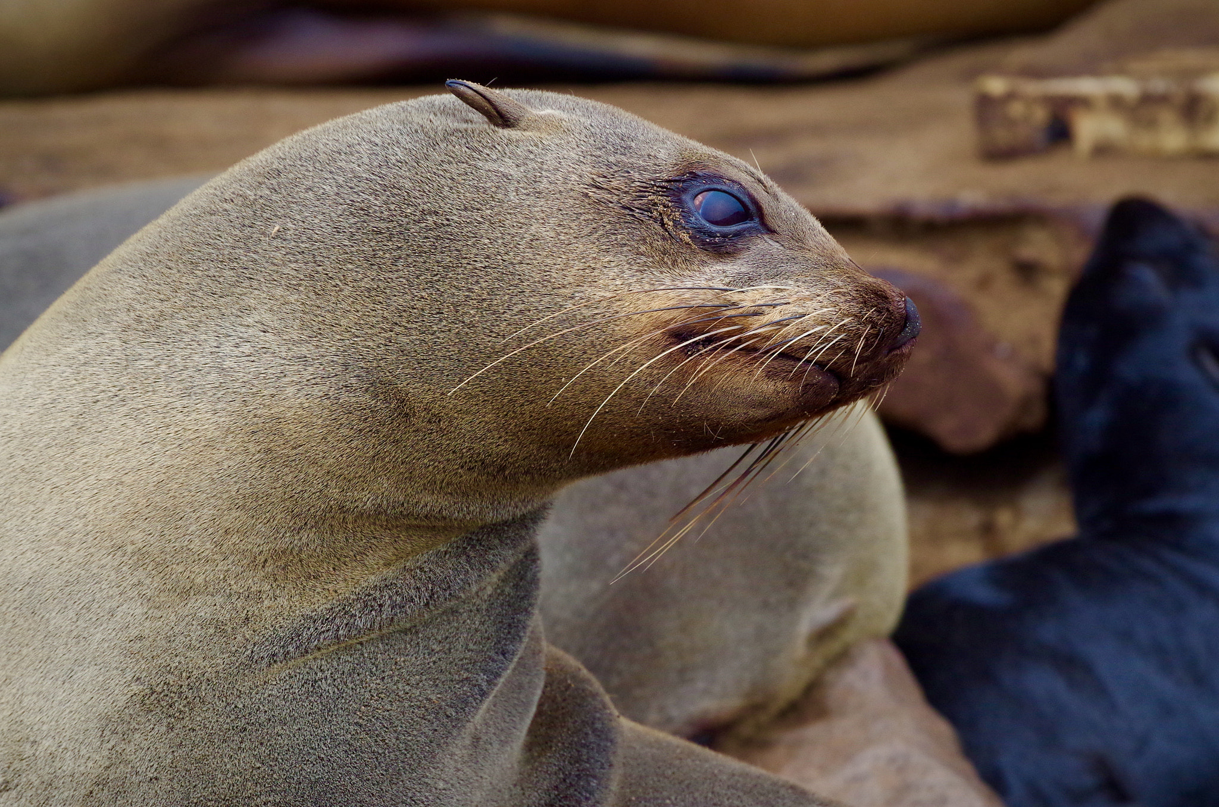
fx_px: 15204
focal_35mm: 450
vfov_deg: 3.0
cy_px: 404
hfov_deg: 4.6
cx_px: 610
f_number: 7.1
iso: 1600
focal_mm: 300
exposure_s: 1/1250
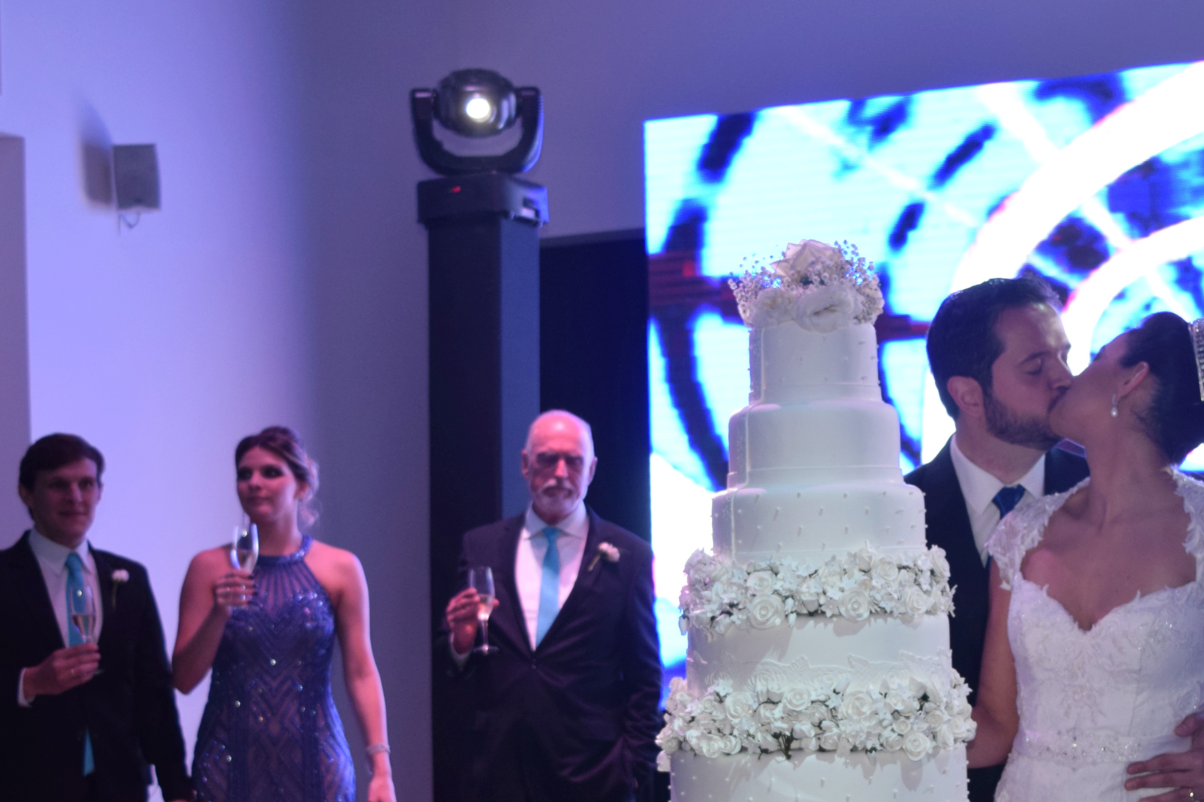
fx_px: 2140
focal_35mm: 64
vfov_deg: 21.1
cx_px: 870
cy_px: 597
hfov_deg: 31.0
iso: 640
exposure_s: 1/125
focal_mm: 24
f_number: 5.6
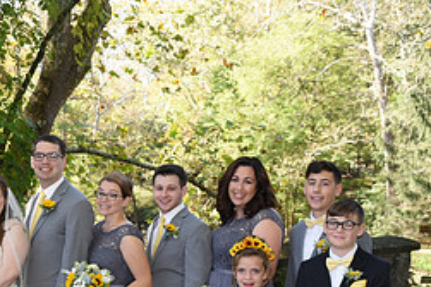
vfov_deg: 16.5
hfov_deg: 23.7
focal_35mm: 81
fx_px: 969
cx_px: -27
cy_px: 279
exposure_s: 1/200
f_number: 5.6
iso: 640
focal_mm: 35
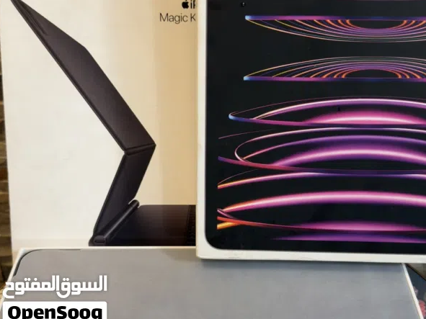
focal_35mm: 26
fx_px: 320
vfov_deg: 53.0
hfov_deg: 67.3
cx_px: 216
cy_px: 171
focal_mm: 6.76
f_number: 1.78
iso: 200
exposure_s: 1/50
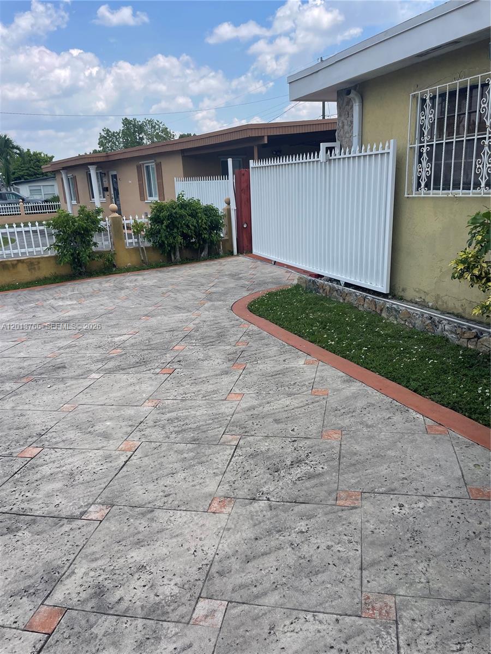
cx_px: 246
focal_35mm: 26
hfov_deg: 53.1
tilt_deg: -15.2
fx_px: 492
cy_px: 327
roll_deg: +2.6
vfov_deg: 67.3
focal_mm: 4.2
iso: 32
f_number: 1.6
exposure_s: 1/2817
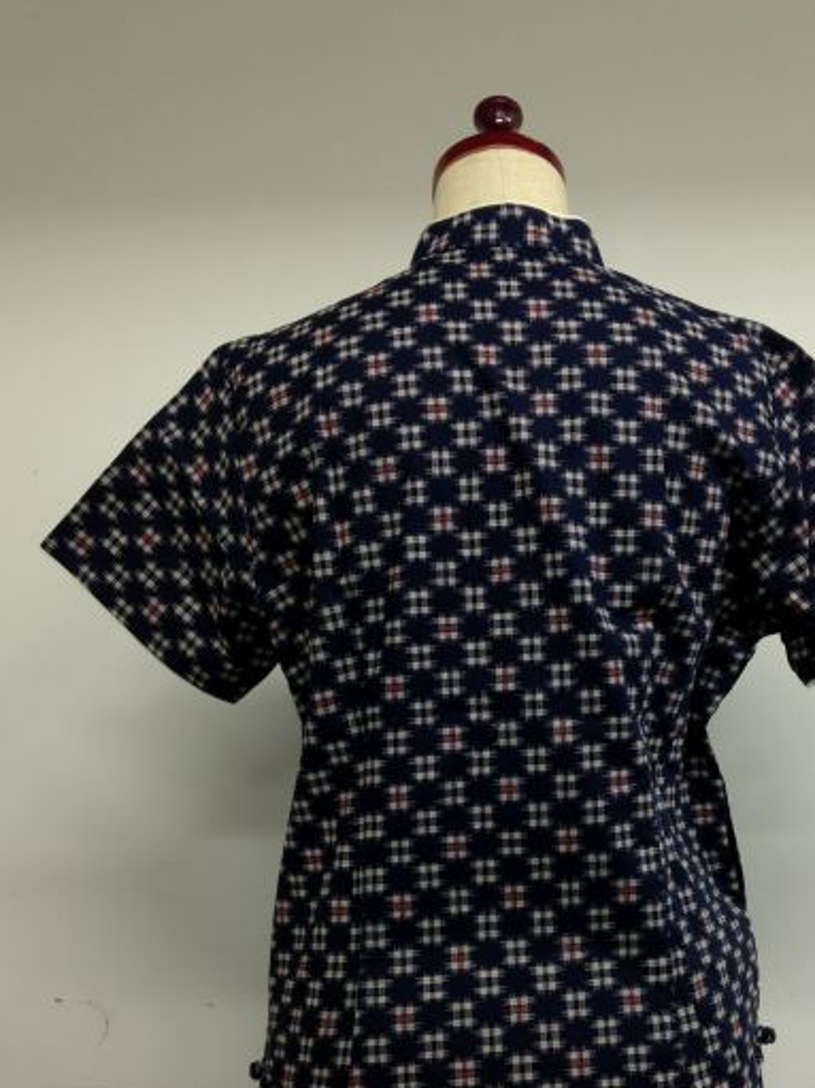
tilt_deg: +4.7
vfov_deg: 43.4
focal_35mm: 43
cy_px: 698
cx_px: 503
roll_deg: +1.0
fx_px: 1350
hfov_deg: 33.4
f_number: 2.4
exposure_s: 1/20
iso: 64
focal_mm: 4.12
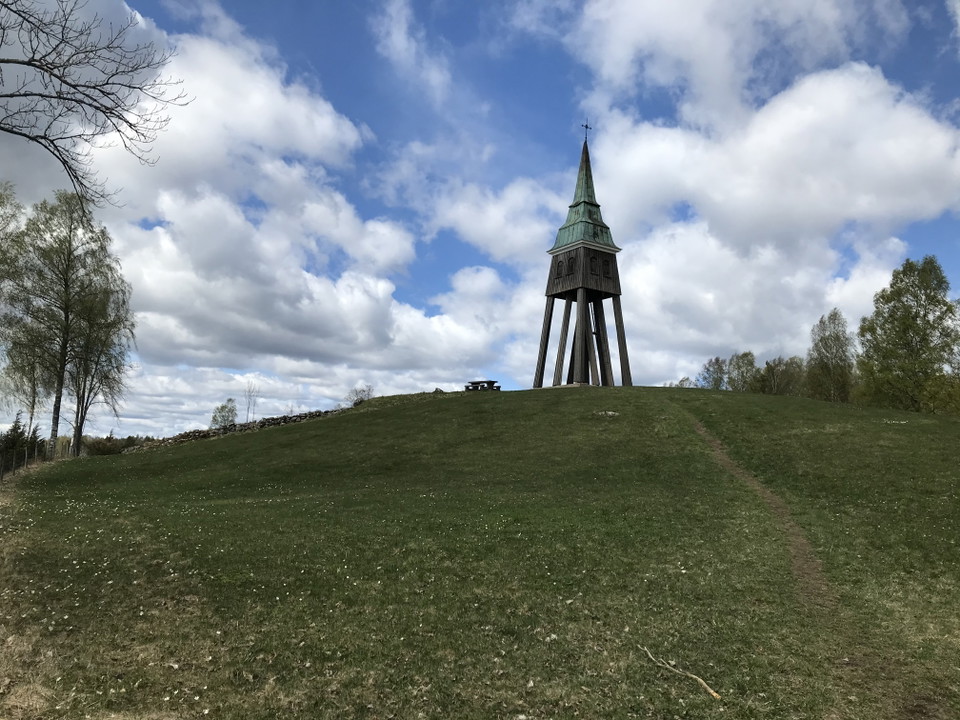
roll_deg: -1.6
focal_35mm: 28
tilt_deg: +8.7
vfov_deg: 49.7
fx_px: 777
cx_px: 480
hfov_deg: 63.4
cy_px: 360
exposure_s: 1/3425
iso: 20
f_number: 1.8
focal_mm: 3.99
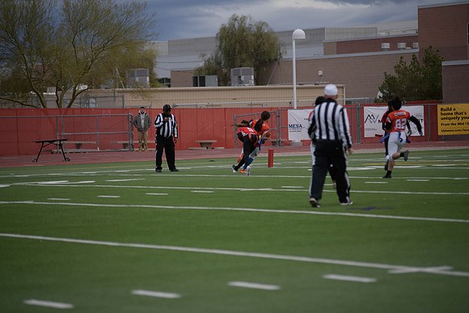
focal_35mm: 165
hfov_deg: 12.4
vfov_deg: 8.3
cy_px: 156
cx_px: 234
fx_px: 2150
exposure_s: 1/200
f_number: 2.8
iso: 80
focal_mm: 165
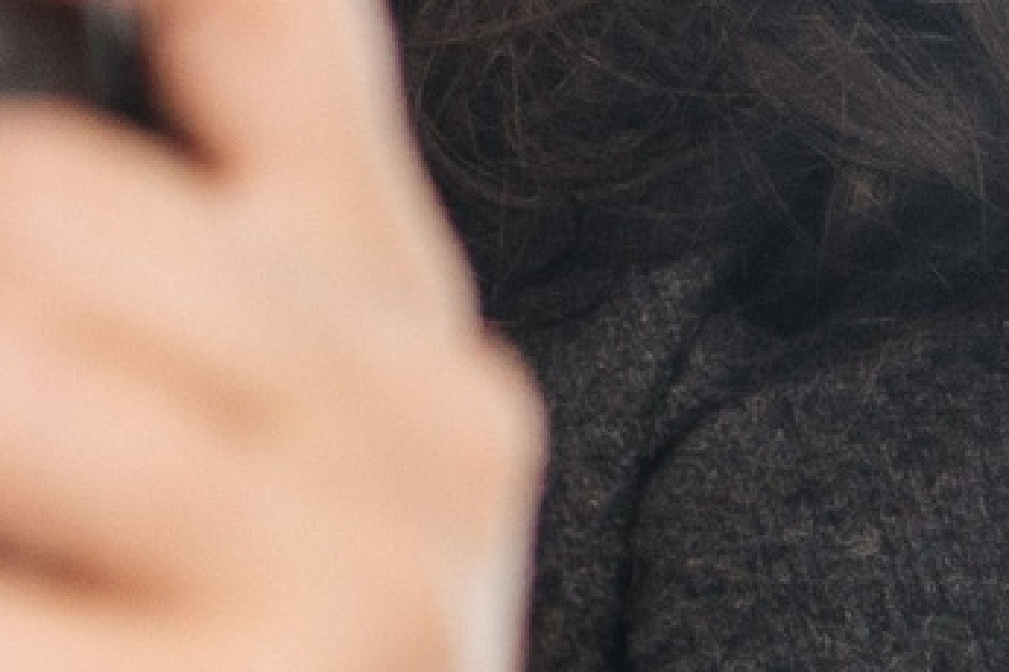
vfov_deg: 5.3
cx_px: -901
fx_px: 7287
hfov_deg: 7.6
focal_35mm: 260
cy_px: -16
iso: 640
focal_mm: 35
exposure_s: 1/200
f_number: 1.8
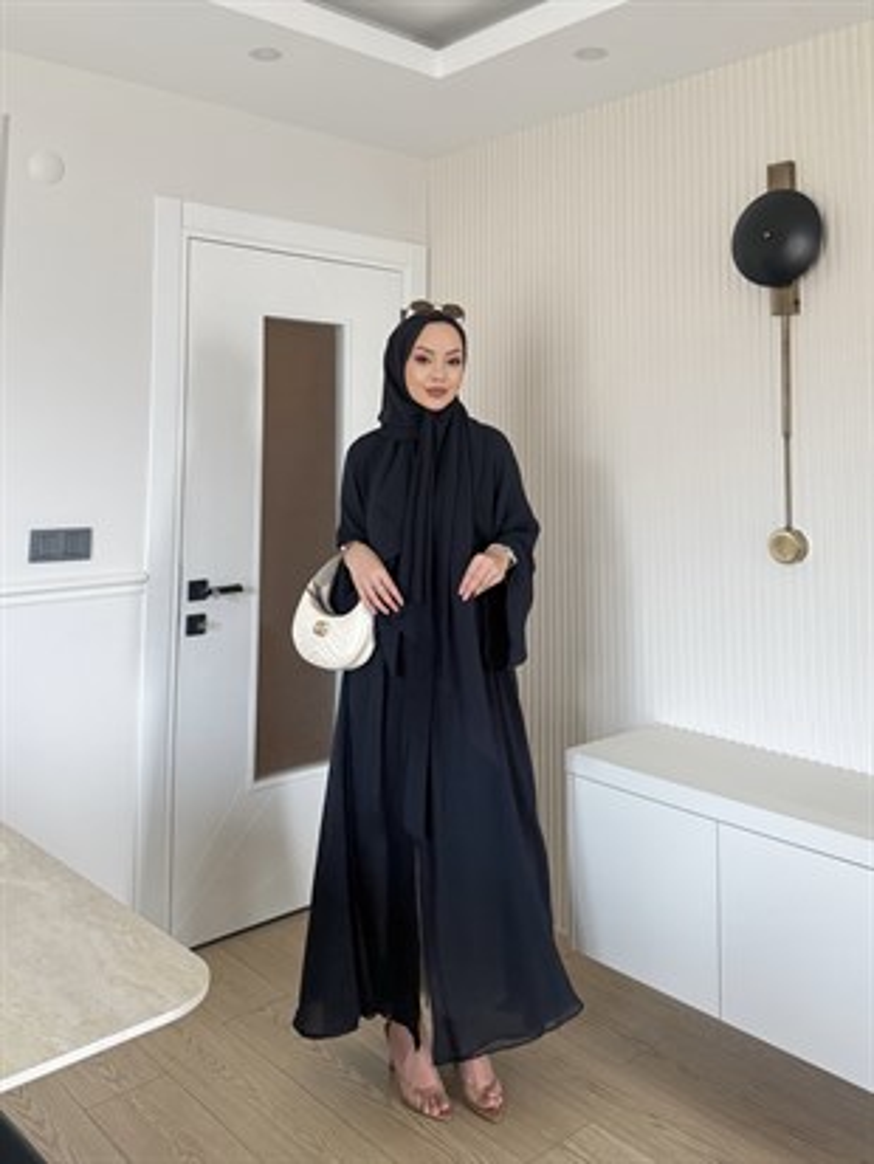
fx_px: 808
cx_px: 437
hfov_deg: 56.8
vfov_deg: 71.6
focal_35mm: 24
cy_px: 582
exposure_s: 1/121
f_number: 1.78
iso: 125
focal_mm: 6.76
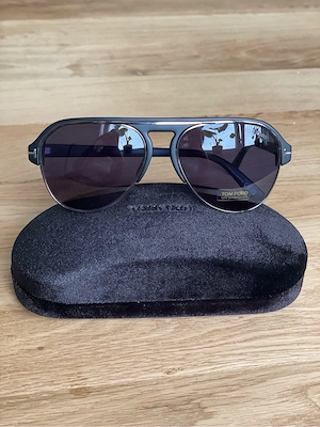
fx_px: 641
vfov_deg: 36.8
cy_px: 214
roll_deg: -1.7
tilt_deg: -32.3
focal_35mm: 52
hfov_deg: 28.0
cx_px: 160
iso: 250
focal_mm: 6
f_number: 2
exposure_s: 1/106
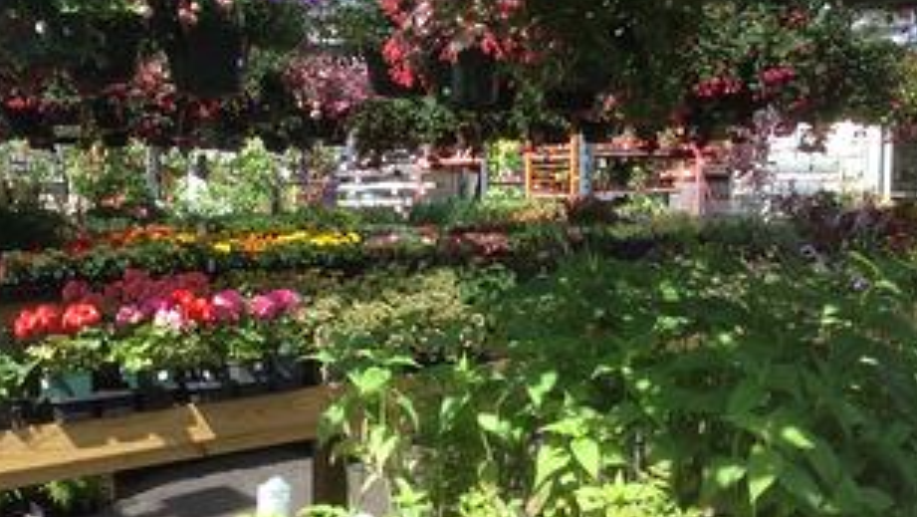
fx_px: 1411
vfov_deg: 20.7
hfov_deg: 35.6
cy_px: 287
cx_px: 297
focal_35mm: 58
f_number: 2.4
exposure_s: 1/521
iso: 64
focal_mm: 4.28
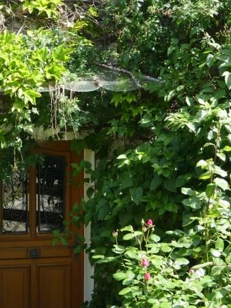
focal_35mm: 101
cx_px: 75
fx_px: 898
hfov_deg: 14.6
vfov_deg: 19.3
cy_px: 81
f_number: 3.9
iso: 80
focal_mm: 7.8
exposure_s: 1/125
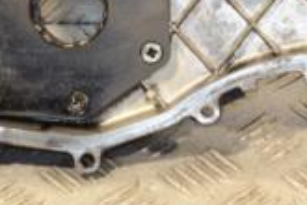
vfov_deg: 5.7
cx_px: 406
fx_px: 2047
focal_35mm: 240
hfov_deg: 8.5
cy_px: -54
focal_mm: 44
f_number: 5.3
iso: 560
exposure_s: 1/60
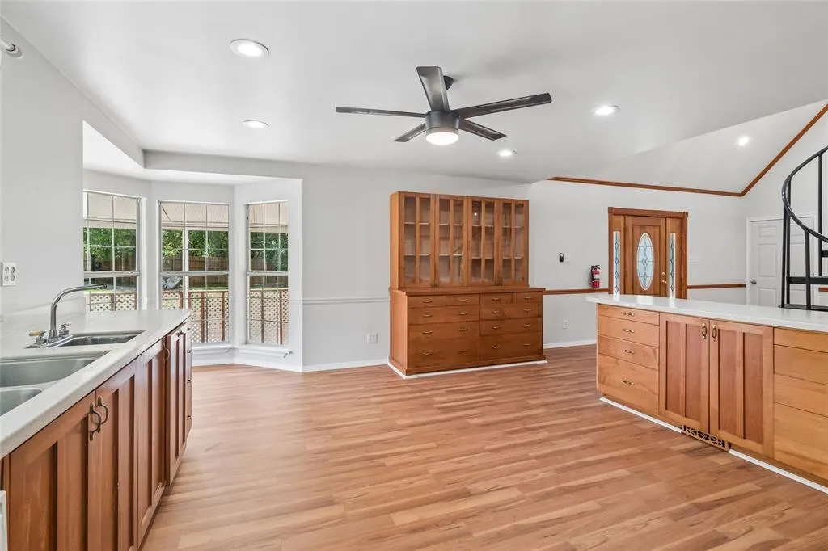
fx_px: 379
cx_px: 414
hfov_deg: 95.0
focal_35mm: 16
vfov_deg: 72.0
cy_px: 276
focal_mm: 11
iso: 250
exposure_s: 1/25
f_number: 9
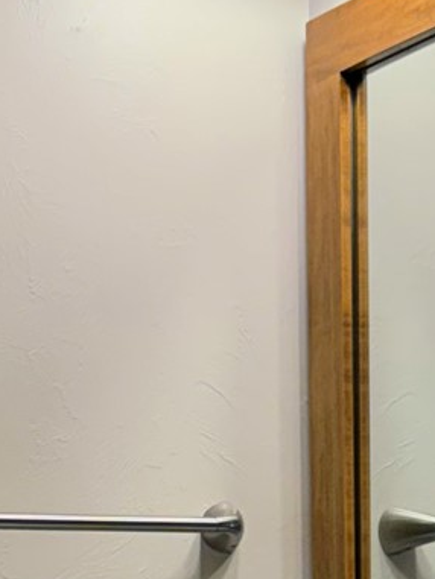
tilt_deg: -4.2
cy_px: 834
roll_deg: +1.5
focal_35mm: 129
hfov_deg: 11.5
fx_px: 2160
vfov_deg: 14.4
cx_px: 211
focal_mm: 6.76
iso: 125
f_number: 1.78
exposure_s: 1/120
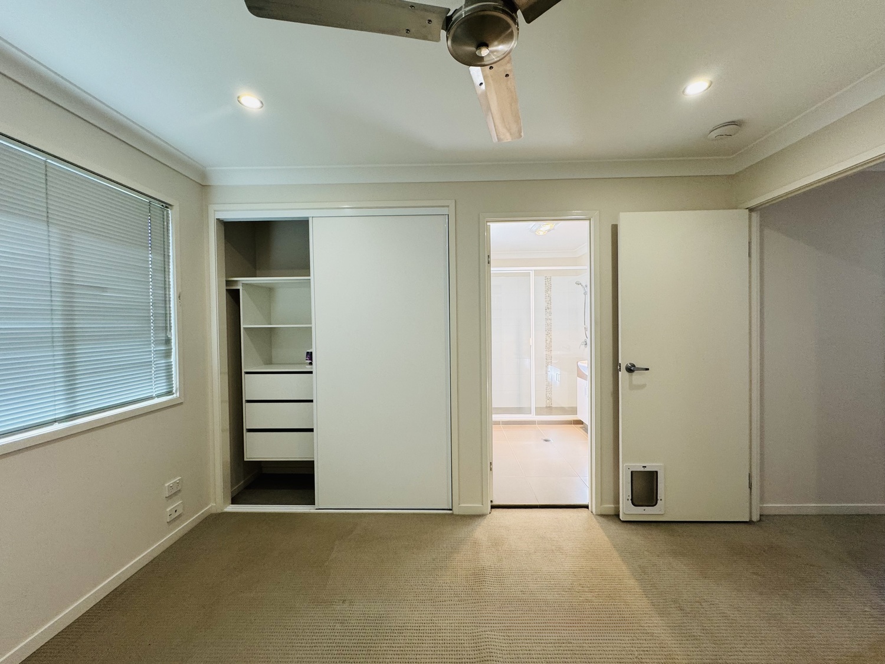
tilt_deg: -1.2
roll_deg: +1.6
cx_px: 442
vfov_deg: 85.7
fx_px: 358
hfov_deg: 102.1
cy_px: 332
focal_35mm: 14
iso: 125
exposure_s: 1/100
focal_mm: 2.22
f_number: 2.2
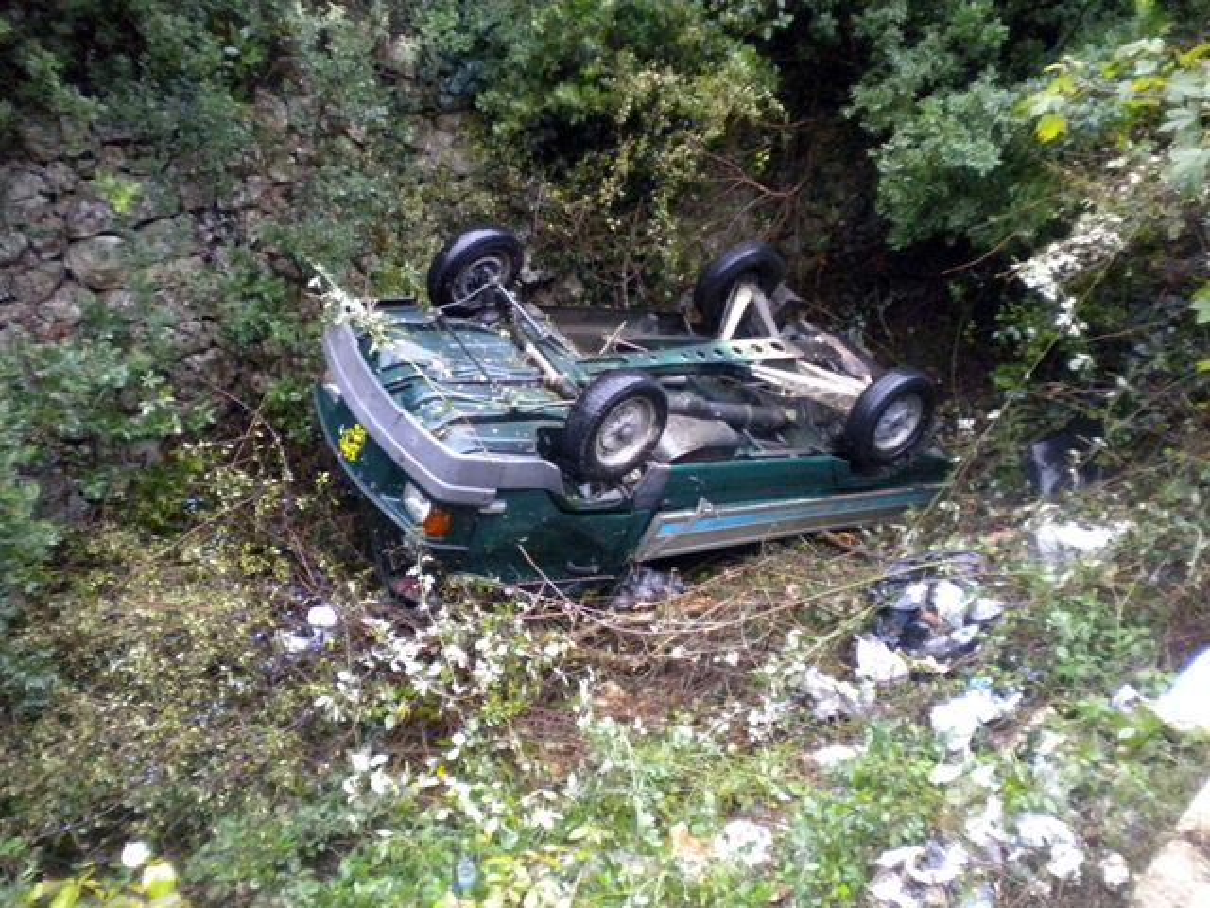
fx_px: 1223
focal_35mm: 35
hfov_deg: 52.6
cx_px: 605
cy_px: 454
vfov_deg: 40.7
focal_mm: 6.3
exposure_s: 1/34.8
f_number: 3.1
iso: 800
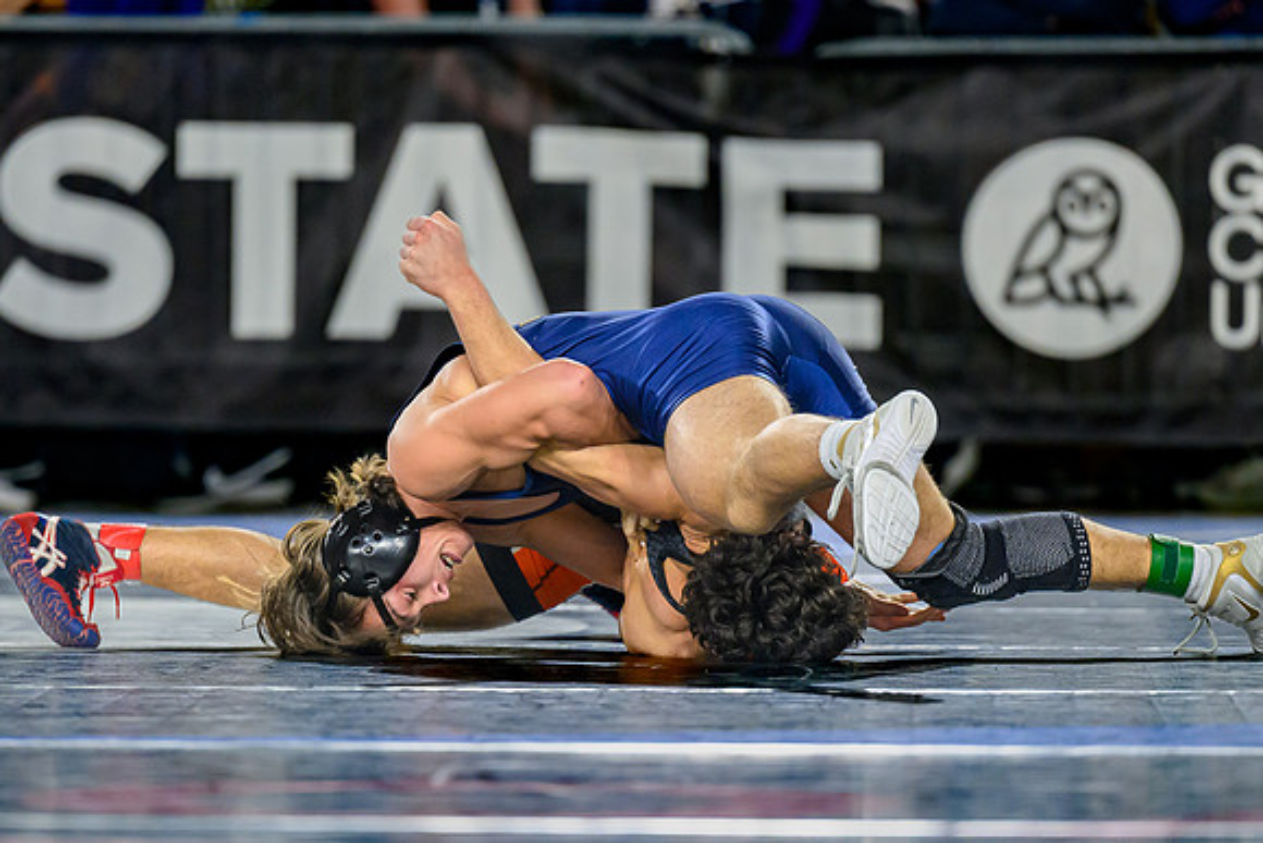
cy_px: 518
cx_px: 606
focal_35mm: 332
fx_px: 11658
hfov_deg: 6.2
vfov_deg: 4.1
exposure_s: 1/800
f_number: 2.8
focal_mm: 200
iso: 2500
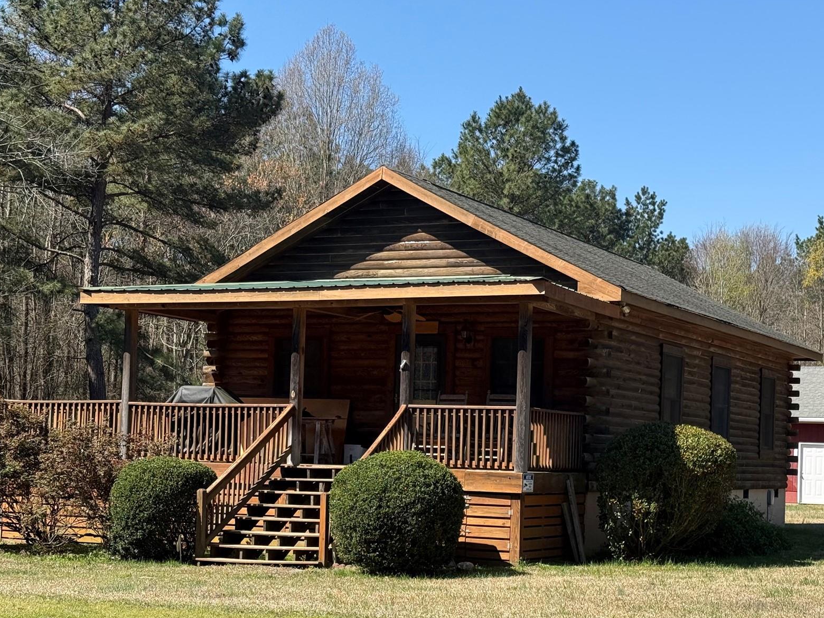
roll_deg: -2.1
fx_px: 1500
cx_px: 477
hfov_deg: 30.7
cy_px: 394
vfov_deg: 23.2
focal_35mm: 63
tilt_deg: +2.4
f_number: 1.78
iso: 64
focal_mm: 6.76
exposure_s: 1/2342
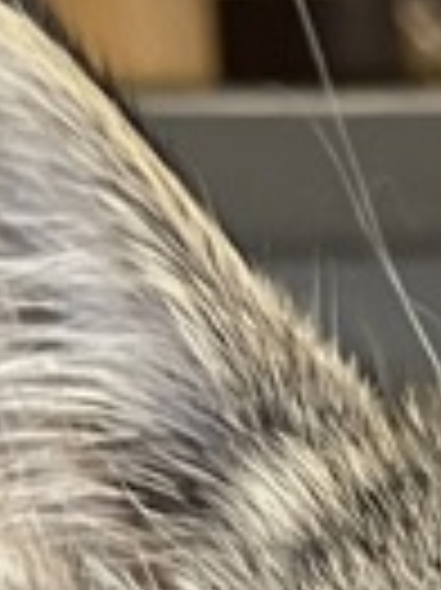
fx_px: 3454
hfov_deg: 7.0
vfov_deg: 8.8
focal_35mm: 203
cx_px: 994
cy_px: 1468
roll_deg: +3.1
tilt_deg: -16.5
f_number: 1.6
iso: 125
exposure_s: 1/60
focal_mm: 4.2
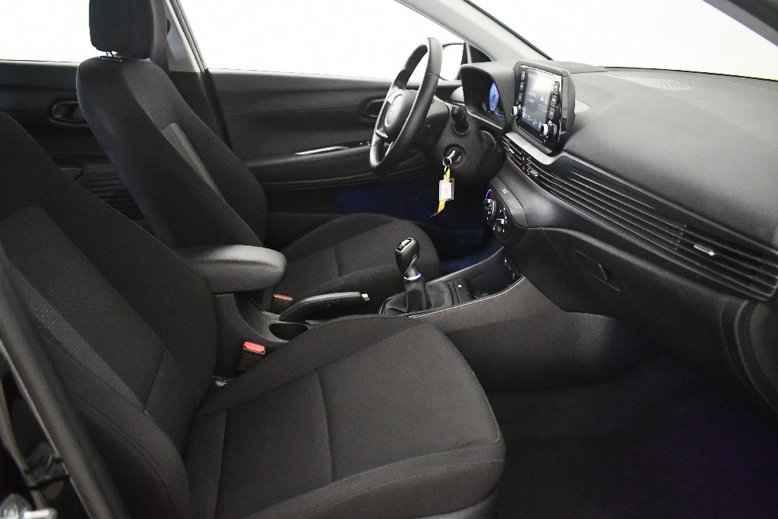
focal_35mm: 27
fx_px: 584
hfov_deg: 67.4
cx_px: 389
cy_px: 260
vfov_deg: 47.9
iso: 11400
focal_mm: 18
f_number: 3.5
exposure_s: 1/60
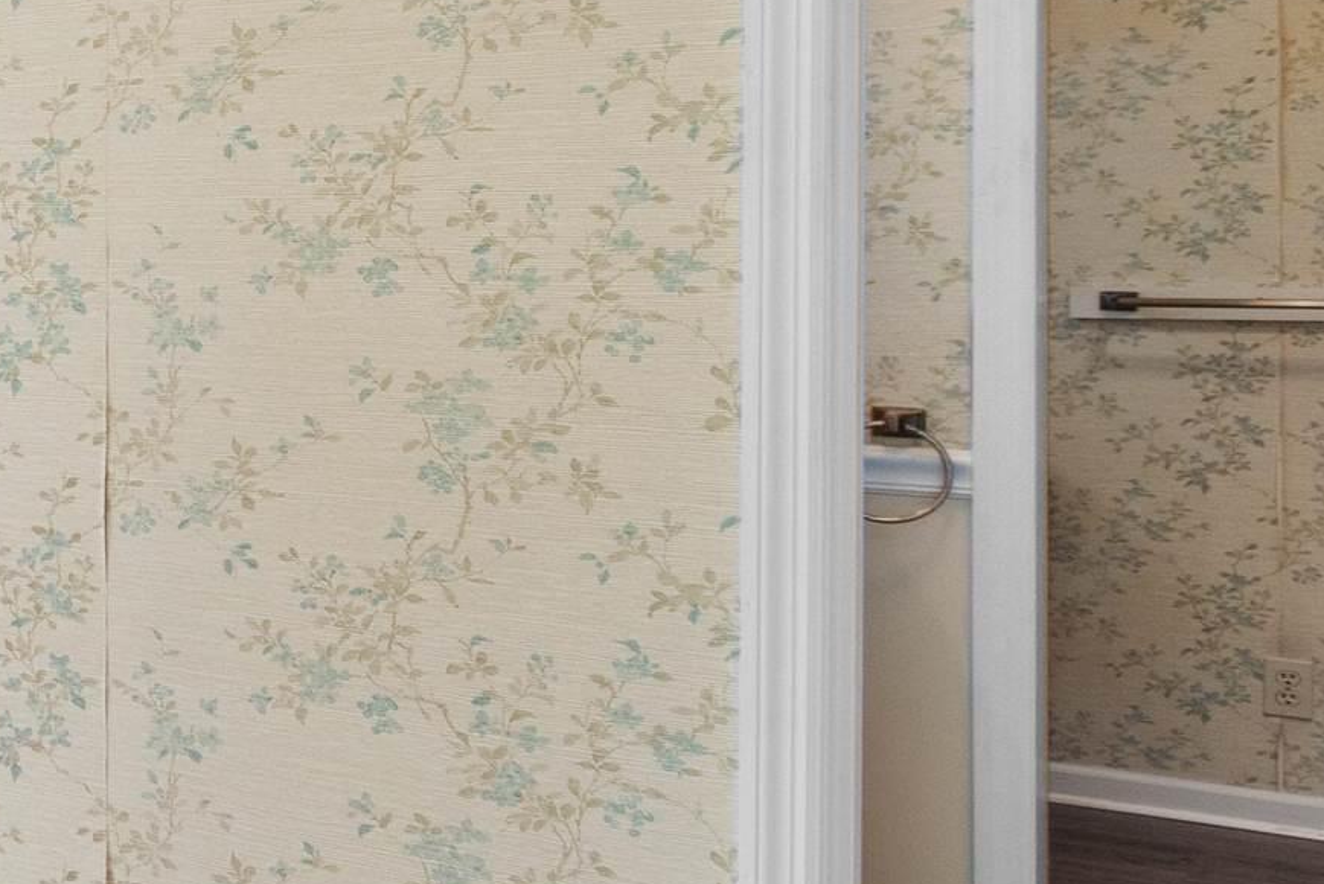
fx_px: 1950
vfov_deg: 25.2
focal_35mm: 53
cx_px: -797
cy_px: 223
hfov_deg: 25.2
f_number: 4.5
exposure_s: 1/30
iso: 100
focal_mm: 10
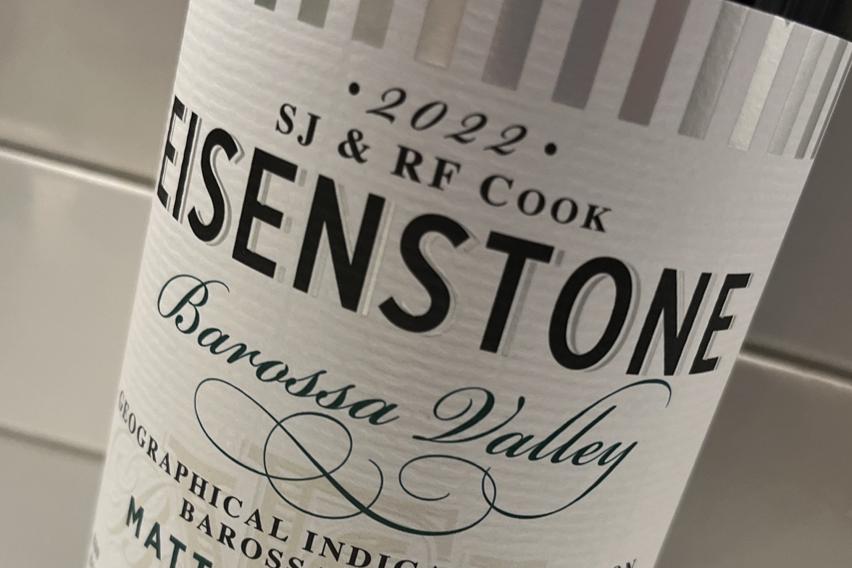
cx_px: 432
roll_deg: -16.1
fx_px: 1089
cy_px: 421
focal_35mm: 46
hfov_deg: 42.7
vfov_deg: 28.8
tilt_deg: -21.1
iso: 160
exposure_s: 1/50
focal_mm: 5.1
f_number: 1.6
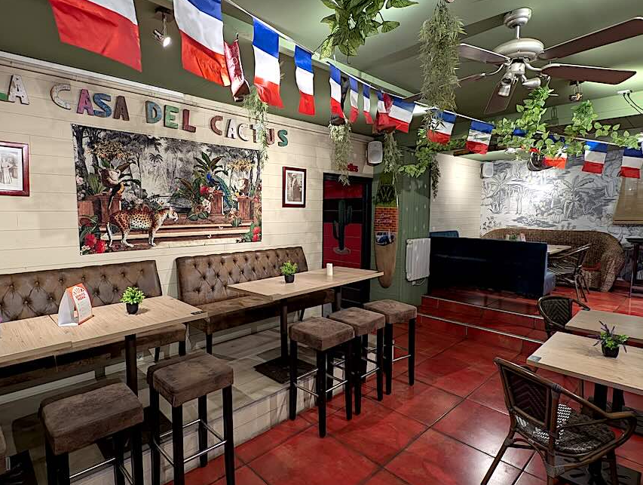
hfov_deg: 87.5
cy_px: 240
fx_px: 335
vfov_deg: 71.8
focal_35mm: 18
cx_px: 299
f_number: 1.95
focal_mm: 2.23
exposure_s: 1/25
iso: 124
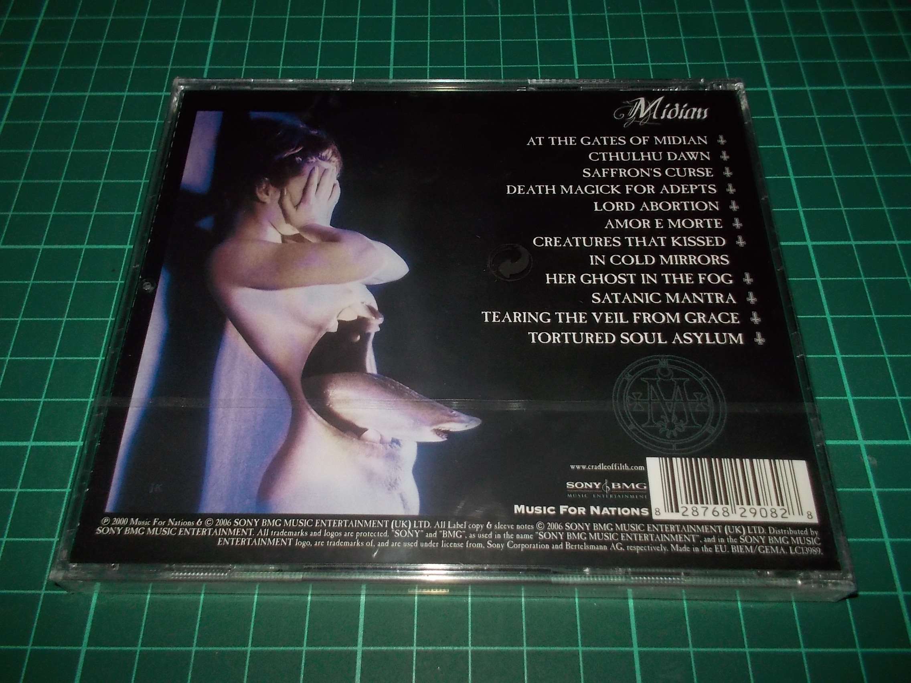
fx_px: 763
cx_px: 456
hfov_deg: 61.7
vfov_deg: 48.2
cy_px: 342
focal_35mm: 29
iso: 200
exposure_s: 1/30
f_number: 3.3
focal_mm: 4.1
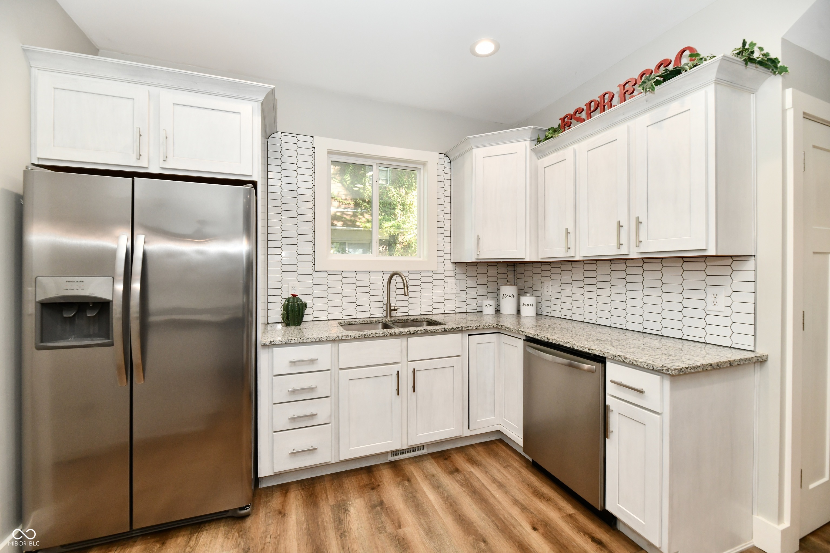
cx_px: 415
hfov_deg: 104.3
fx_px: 323
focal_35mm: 14
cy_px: 276
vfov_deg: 81.2
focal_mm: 14
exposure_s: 1/80
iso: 640
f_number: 6.3
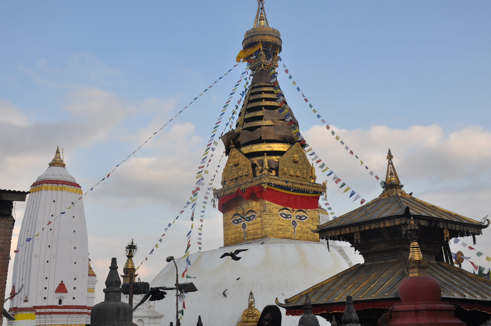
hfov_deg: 44.5
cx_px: 245
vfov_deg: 30.4
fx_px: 599
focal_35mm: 44
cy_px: 148
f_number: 7.1
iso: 200
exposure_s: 1/400
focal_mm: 26
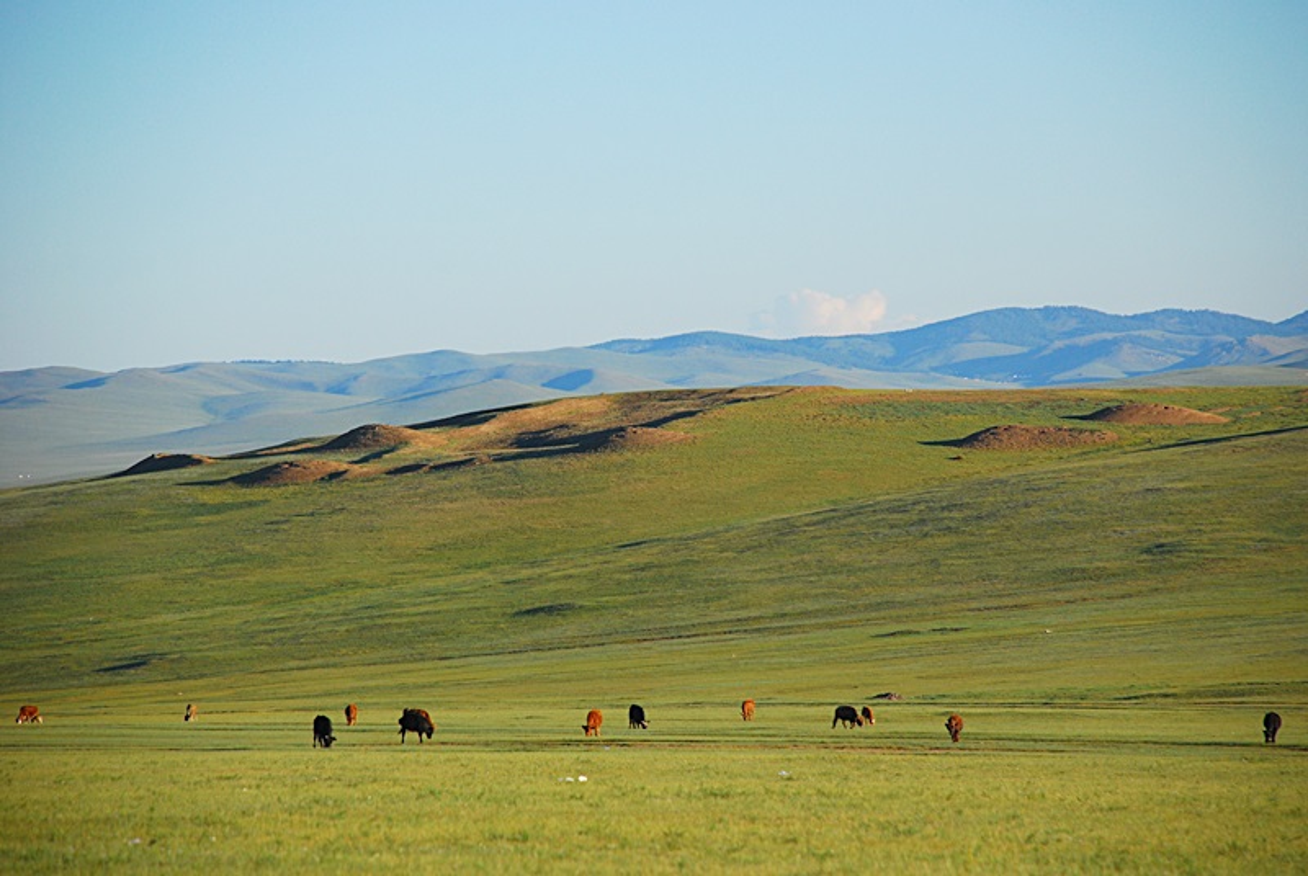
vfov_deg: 6.8
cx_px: 654
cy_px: 438
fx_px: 7368
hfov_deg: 10.1
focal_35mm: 202
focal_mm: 135
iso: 400
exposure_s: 1/800
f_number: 6.3
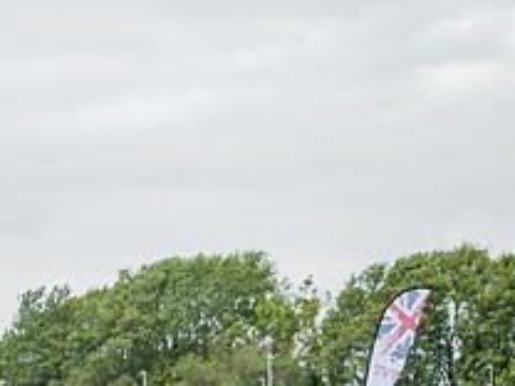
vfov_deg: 8.0
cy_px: 518
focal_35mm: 183
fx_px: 2723
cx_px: 164
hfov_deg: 10.8
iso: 100
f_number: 4.5
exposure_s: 1/200
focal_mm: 28
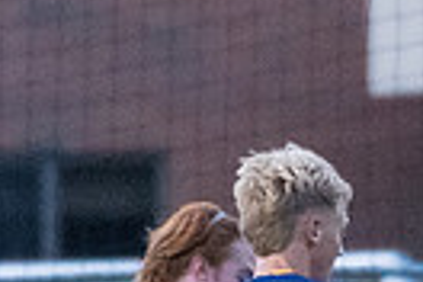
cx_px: 285
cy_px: 593
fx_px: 27023
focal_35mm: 2300
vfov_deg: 0.6
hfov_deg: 0.9
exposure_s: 1/2000
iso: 6400
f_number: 5.6
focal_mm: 350
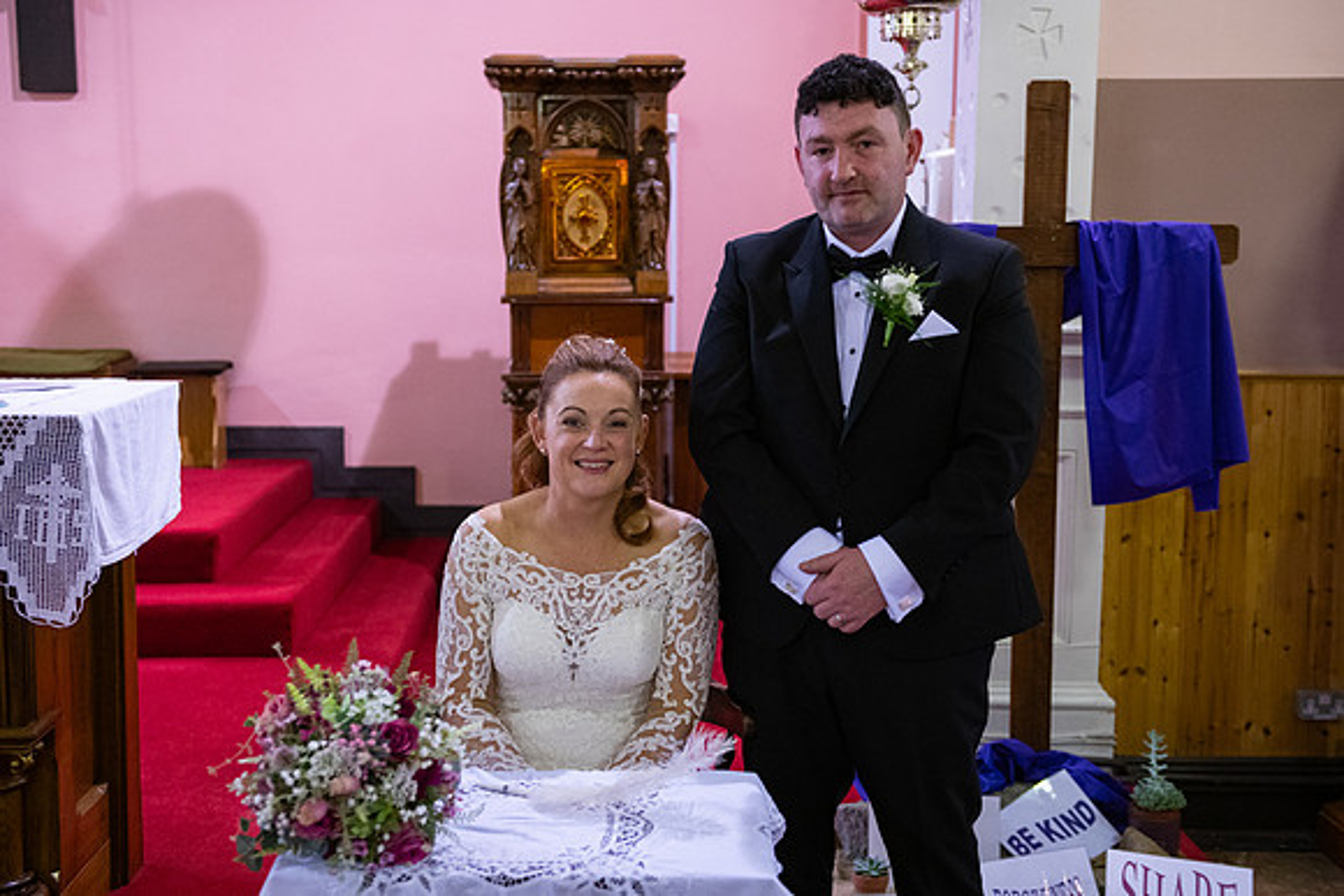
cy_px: 455
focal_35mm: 47
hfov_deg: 41.8
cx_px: 667
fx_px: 1760
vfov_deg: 28.6
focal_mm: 45
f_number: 3.5
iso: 1250
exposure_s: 1/160
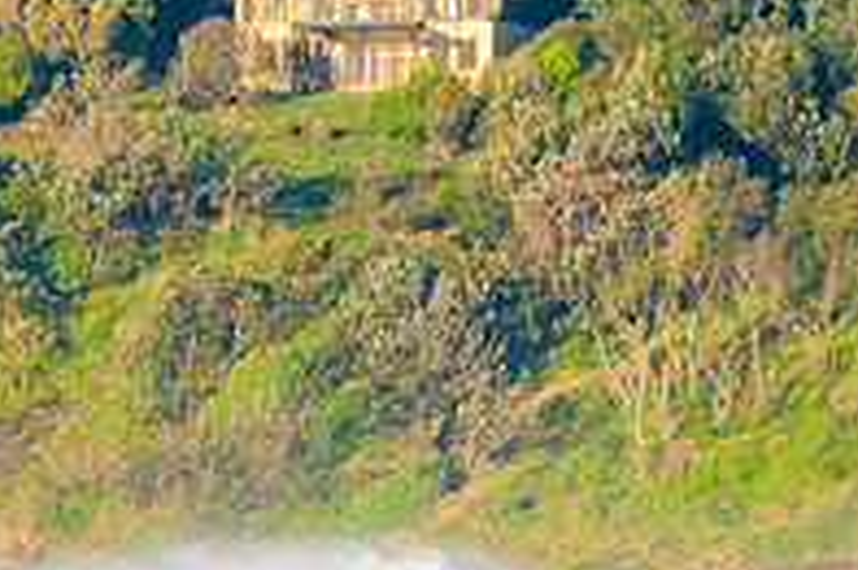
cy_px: 724
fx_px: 17098
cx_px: 30
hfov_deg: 2.9
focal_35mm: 718
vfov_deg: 1.9
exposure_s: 1/2000
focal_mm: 200
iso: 360
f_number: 5.6
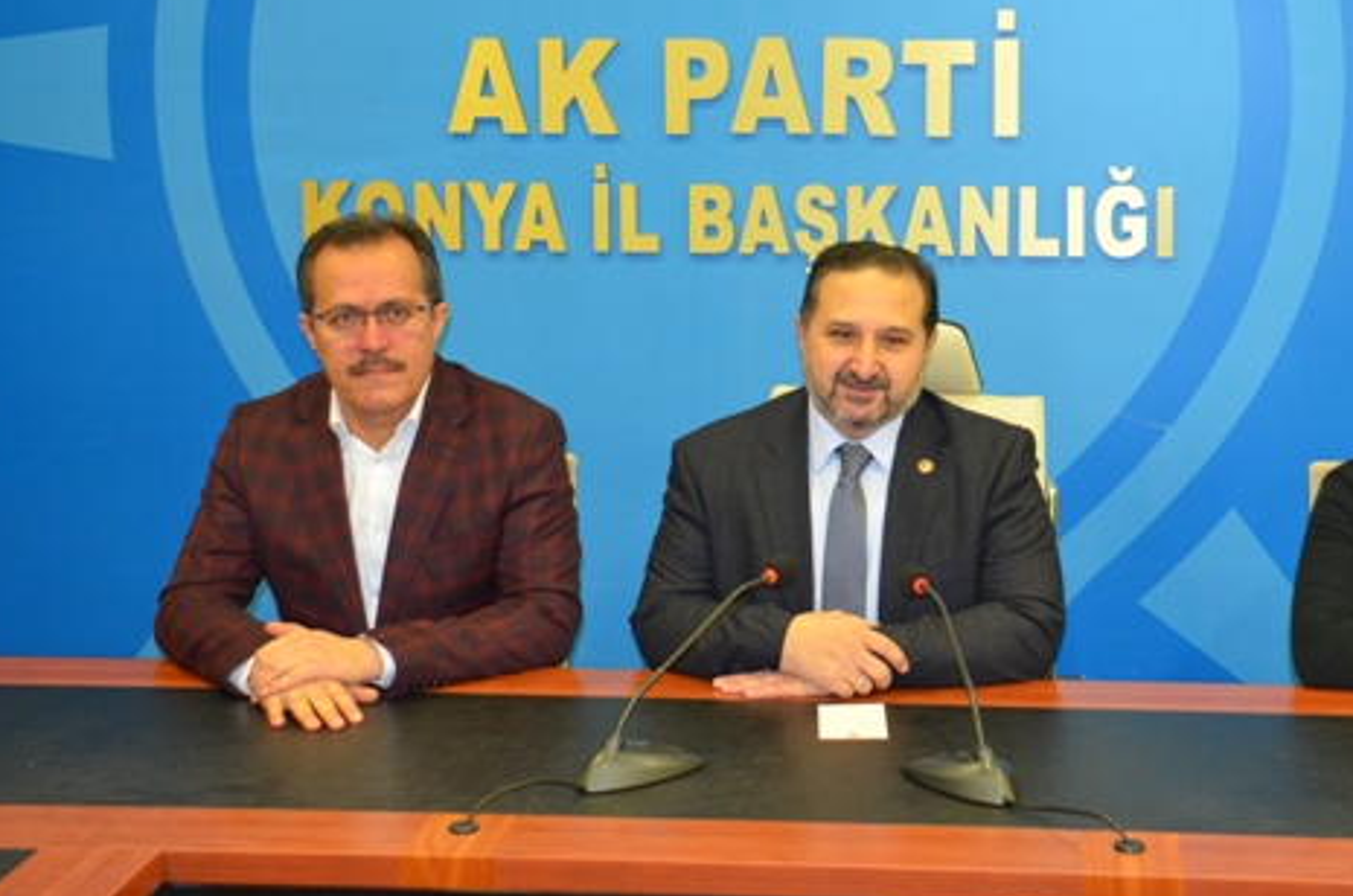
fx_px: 2475
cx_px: 853
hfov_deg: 30.4
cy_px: 361
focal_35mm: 66
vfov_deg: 20.5
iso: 1600
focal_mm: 32
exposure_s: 1/60
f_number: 4.2
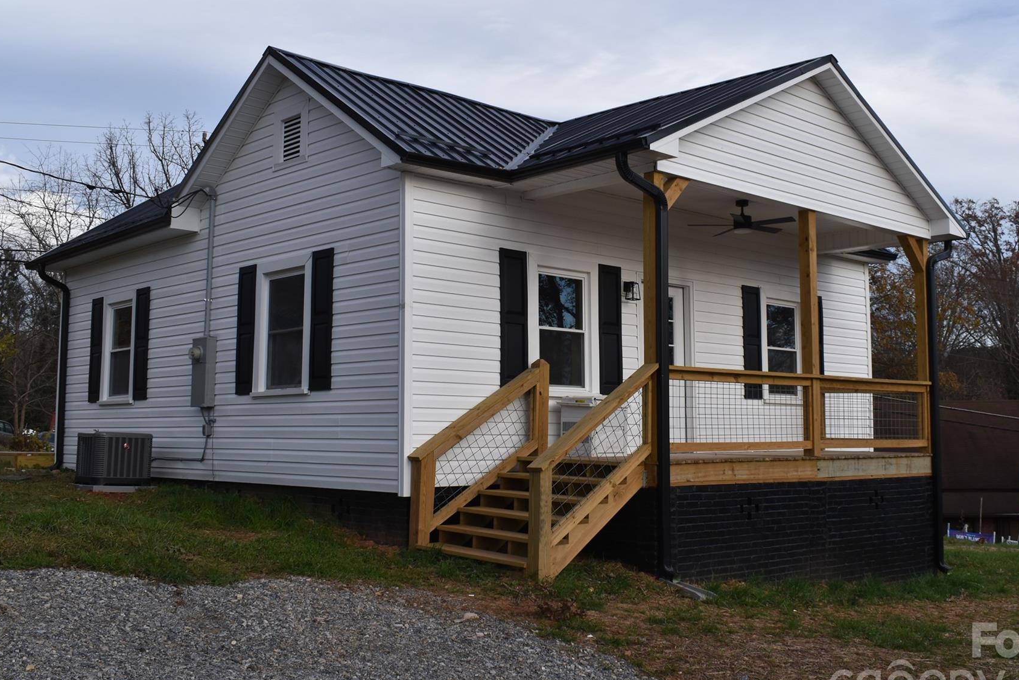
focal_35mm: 40
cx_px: 553
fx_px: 1132
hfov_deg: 48.4
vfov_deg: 33.4
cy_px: 324
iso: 200
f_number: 9
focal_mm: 22
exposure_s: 1/320
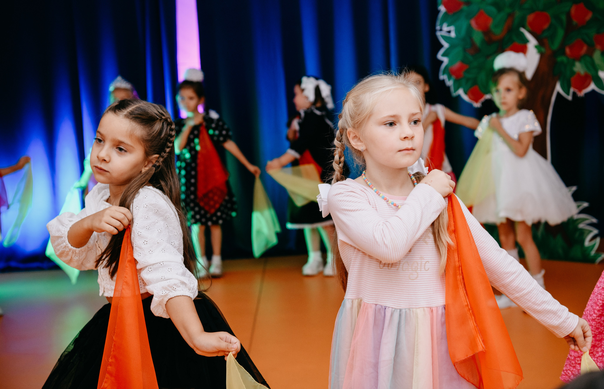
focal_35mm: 55
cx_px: 315
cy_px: 179
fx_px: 911
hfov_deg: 36.7
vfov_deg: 24.1
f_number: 4
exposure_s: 1/160
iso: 500
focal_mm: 52
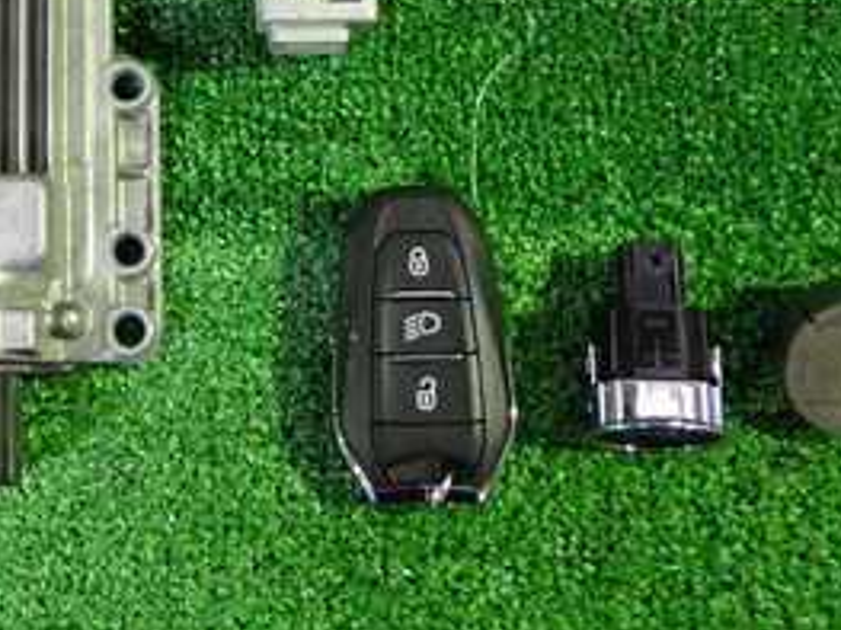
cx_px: 131
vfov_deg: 19.8
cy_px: 58
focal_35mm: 73
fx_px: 1773
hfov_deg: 26.1
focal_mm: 5.79
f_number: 2.4
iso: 500
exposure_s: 1/30
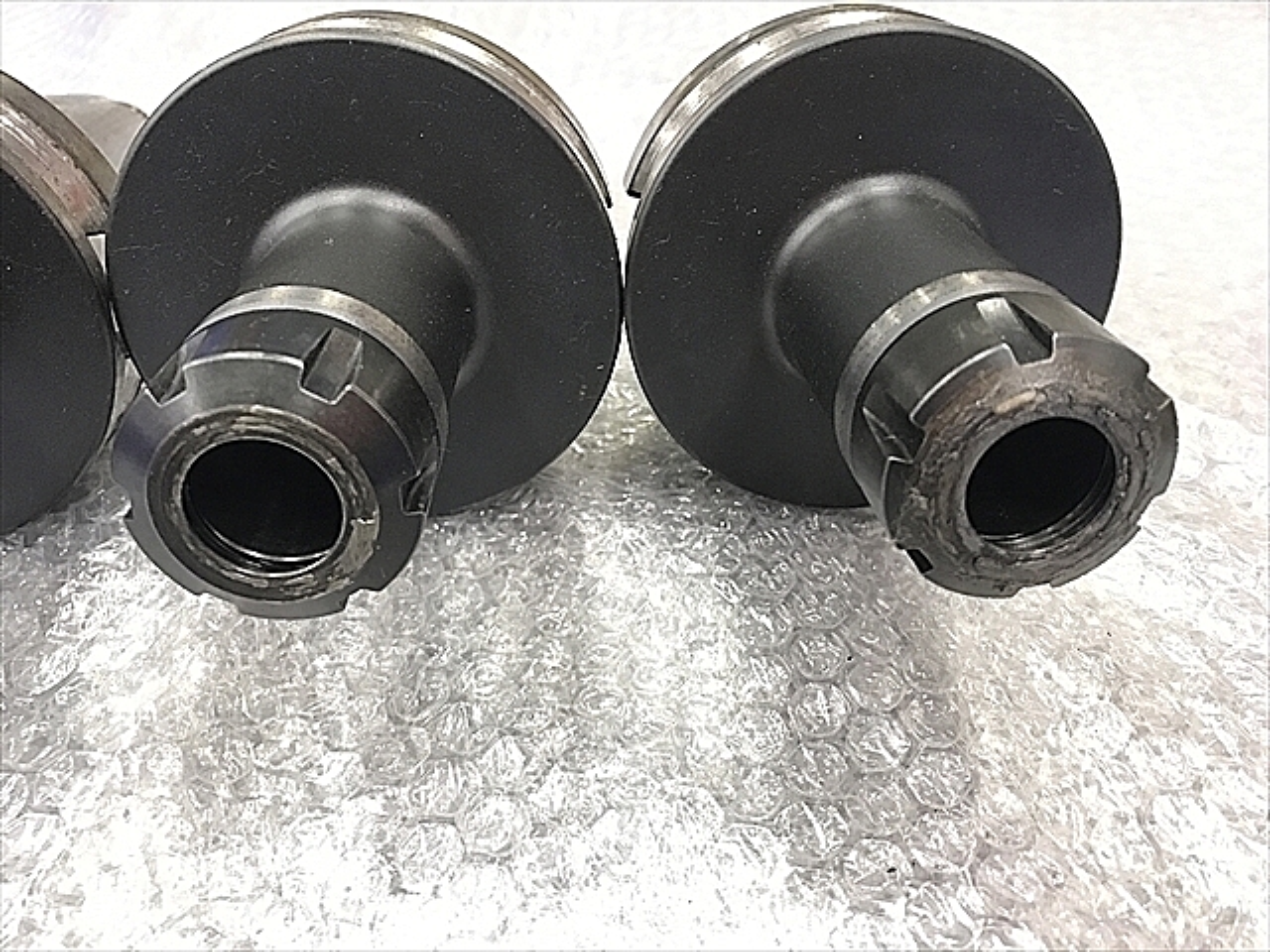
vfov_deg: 49.7
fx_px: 1027
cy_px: 476
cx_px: 635
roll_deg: -0.5
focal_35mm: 28
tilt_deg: -43.0
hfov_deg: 63.4
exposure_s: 1/15
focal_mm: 3.99
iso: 64
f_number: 1.8
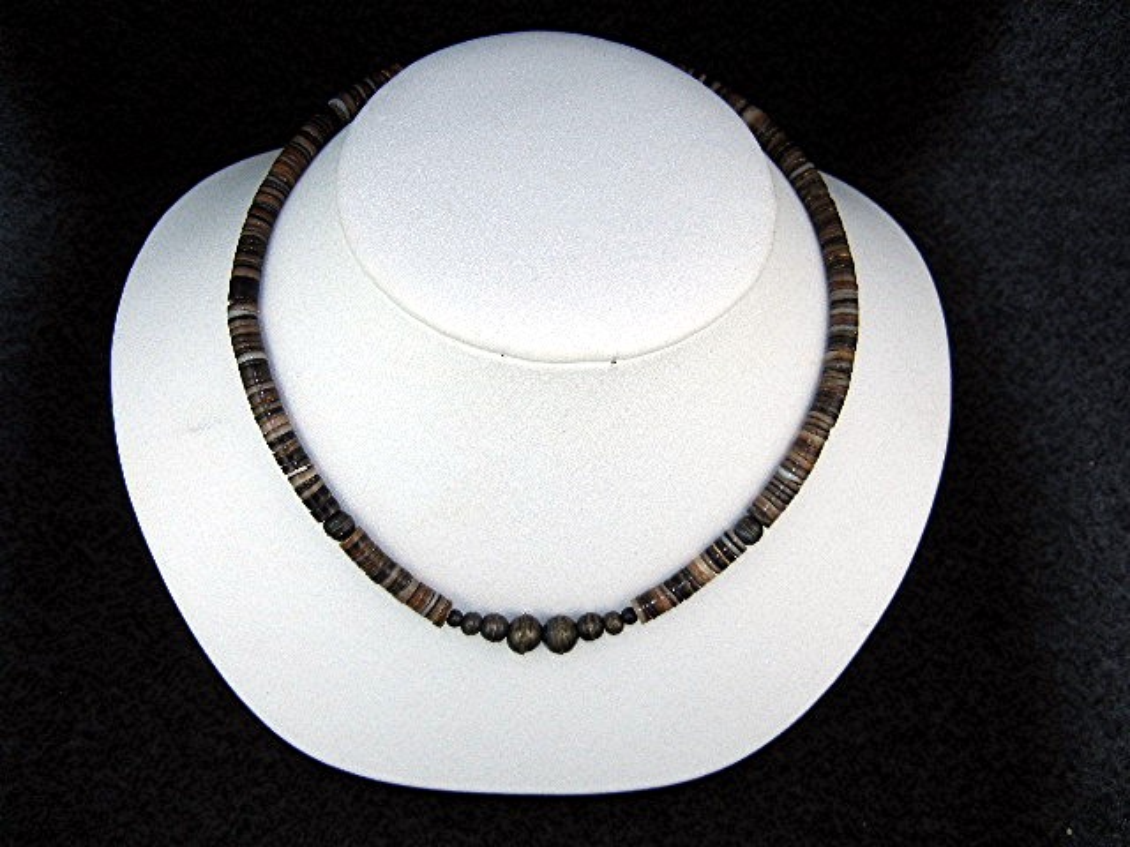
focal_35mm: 34
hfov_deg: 54.0
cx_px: 565
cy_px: 424
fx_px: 1110
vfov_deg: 41.8
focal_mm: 6.2
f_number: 3.6
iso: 160
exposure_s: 1/35
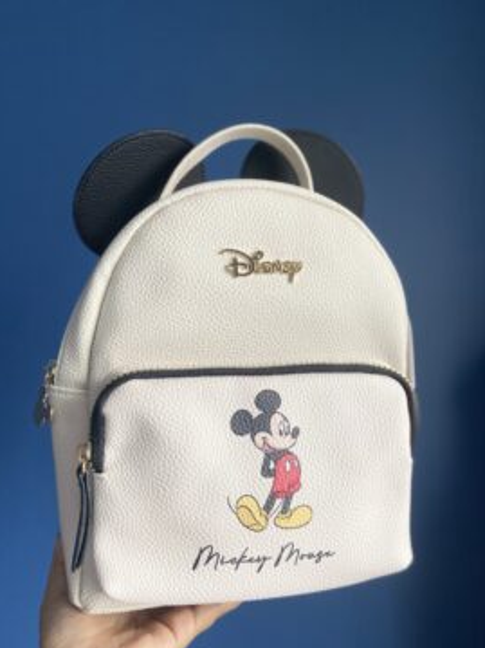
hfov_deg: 48.2
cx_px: 236
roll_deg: +3.7
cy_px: 359
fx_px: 542
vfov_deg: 61.5
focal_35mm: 29
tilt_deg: -1.6
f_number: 1.8
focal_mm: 4.25
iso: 100
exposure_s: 1/121
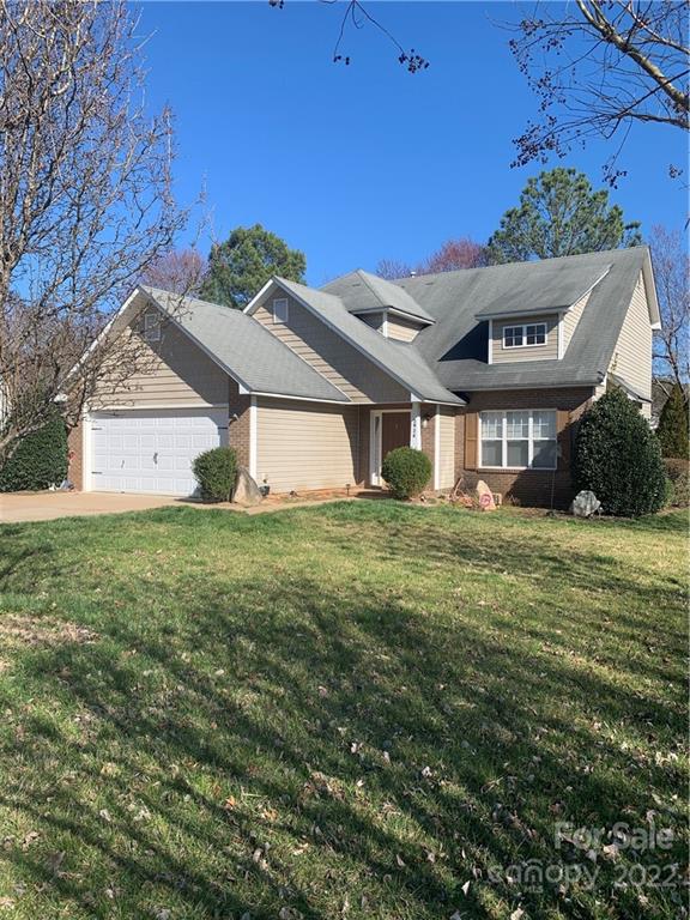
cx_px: 345
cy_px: 460
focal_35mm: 26
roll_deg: -0.4
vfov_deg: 67.3
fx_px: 691
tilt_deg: +0.6
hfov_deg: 53.1
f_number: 1.8
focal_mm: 4.25
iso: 25
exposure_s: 1/1610
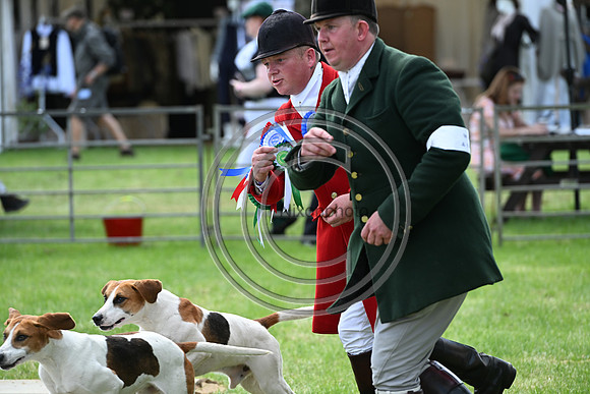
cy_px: 197
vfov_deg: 6.9
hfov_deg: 10.3
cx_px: 295
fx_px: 3278
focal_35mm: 200
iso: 500
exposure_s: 1/1250
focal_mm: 200
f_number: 4.5
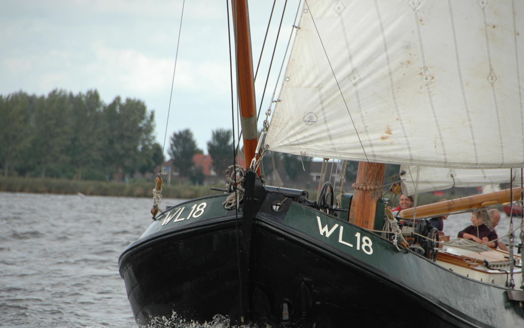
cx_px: 279
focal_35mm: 350
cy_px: 196
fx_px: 4999
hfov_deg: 6.0
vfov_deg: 3.8
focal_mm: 200
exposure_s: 1/400
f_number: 5.6
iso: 200
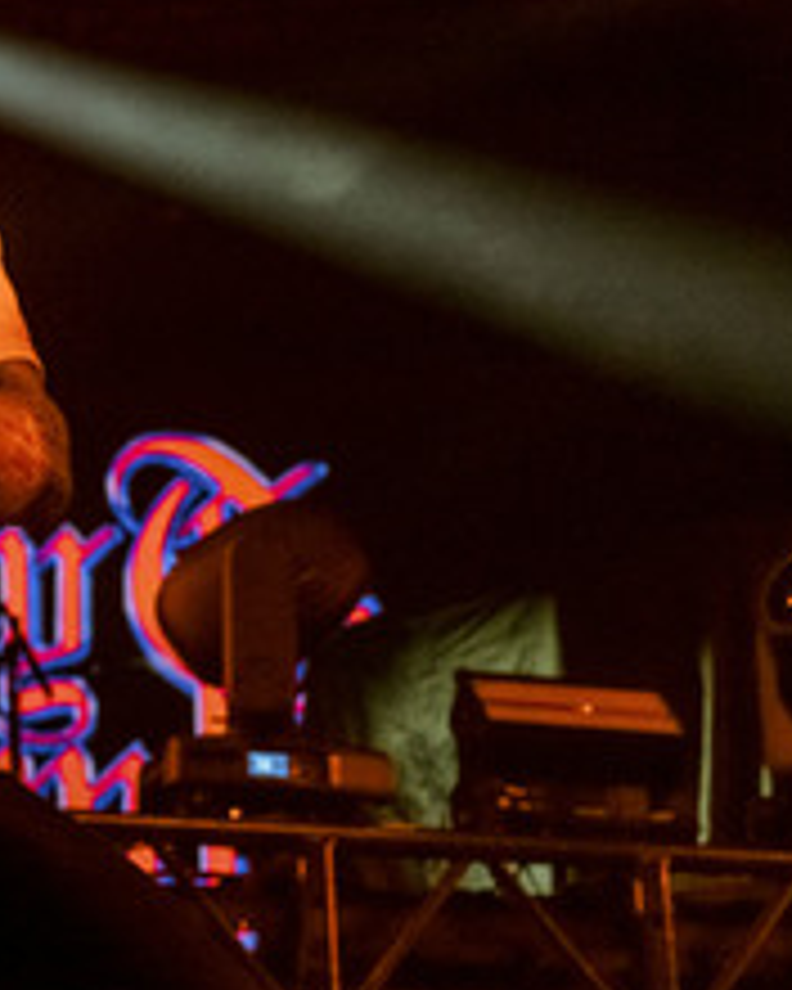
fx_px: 2256
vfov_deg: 24.7
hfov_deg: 18.7
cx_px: -182
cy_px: 468
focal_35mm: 77
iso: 2500
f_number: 5
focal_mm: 40
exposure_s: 1/500
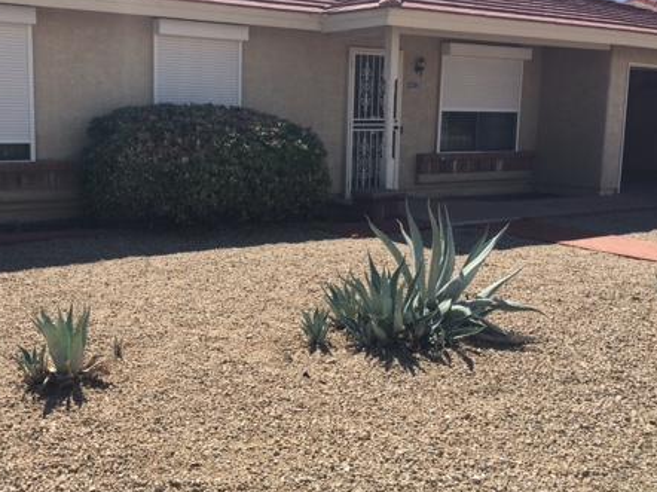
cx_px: 262
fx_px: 797
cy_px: 241
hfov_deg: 44.6
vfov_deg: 34.3
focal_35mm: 42
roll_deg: -1.0
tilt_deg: -7.2
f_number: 2.2
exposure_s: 1/1603
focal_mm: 4.15
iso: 25
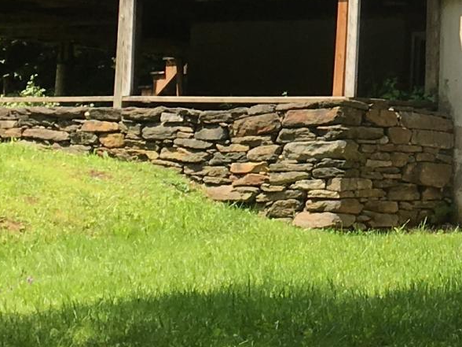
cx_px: 607
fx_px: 1975
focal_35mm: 148
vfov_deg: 9.7
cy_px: -190
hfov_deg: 12.9
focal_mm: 4.15
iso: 25
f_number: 2.2
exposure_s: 1/739
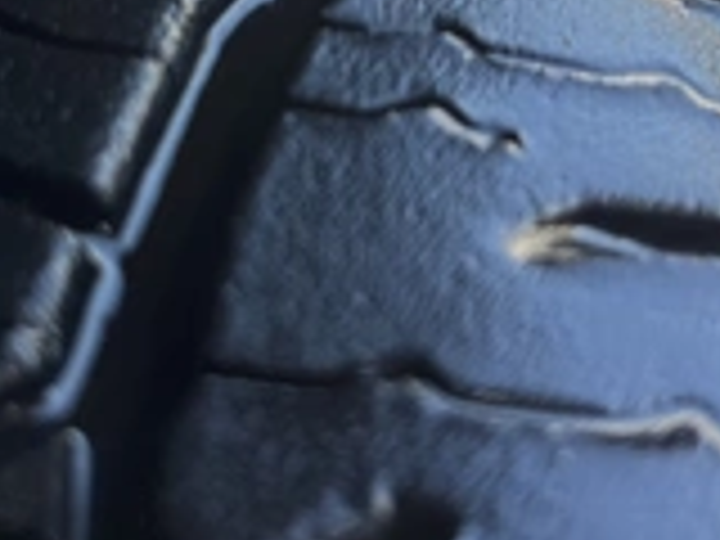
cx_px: 392
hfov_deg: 29.8
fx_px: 1352
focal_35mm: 65
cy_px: -9
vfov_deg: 21.7
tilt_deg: -61.6
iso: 50
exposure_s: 1/358
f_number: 1.6
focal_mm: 5.1
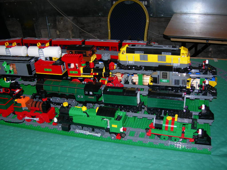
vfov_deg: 37.7
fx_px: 249
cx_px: 114
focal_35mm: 38
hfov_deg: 49.0
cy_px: 85
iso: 50
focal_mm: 7.8
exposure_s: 1/60.1
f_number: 2.8
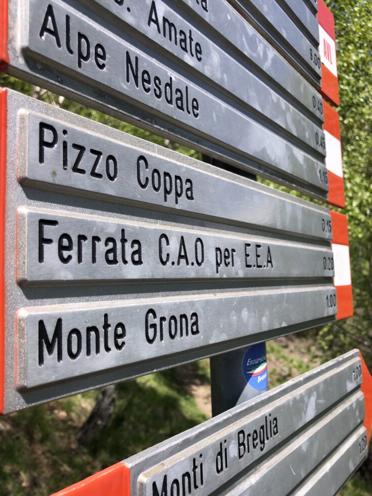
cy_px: 245
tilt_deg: +7.2
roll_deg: +3.5
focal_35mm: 29
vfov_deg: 61.7
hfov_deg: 48.2
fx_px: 415
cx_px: 182
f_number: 1.8
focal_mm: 3.99
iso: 20
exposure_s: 1/1143
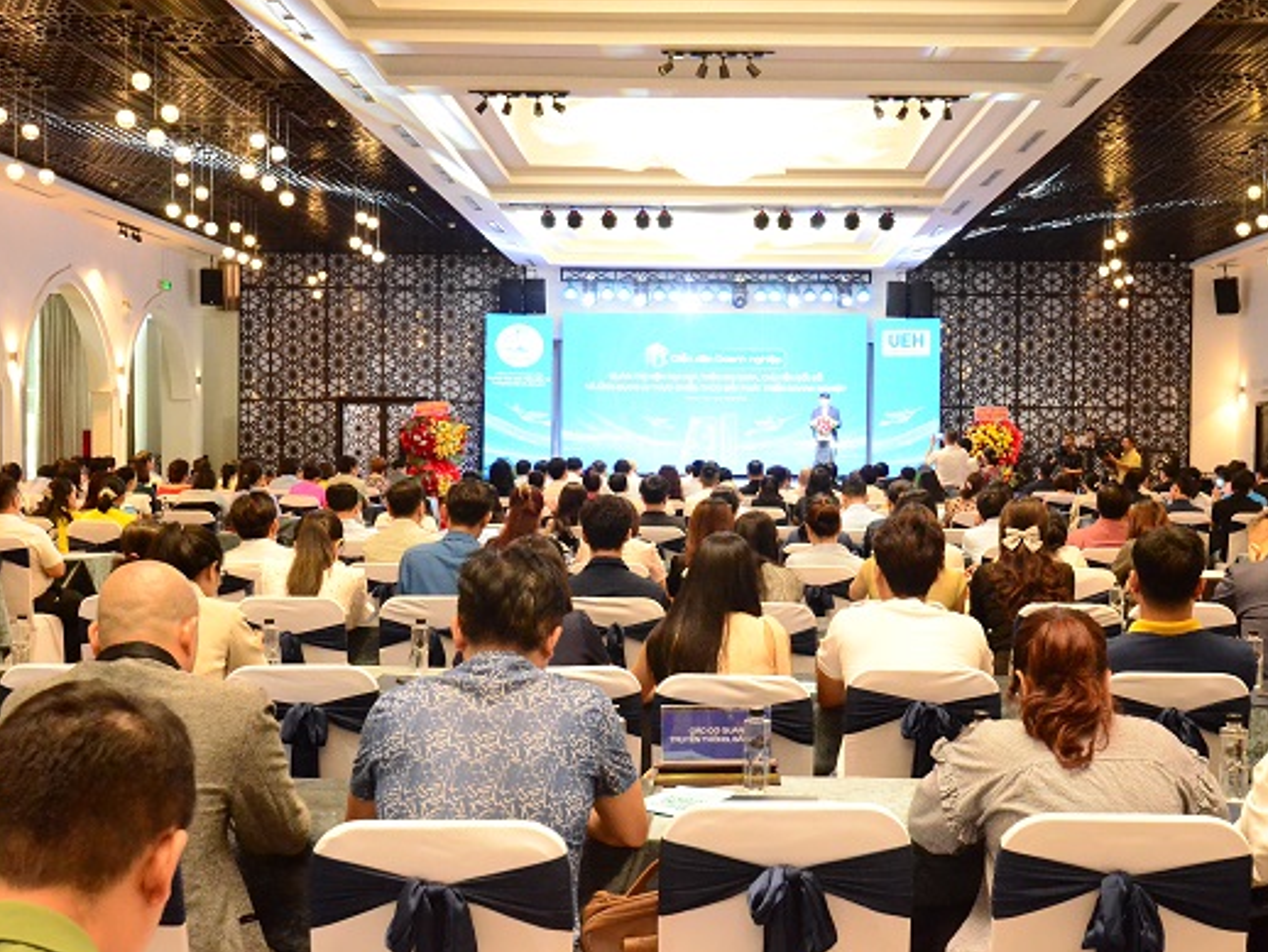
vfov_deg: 36.0
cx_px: 705
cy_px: 481
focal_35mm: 40
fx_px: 1466
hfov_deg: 46.7
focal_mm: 24
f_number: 8
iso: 6400
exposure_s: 1/30
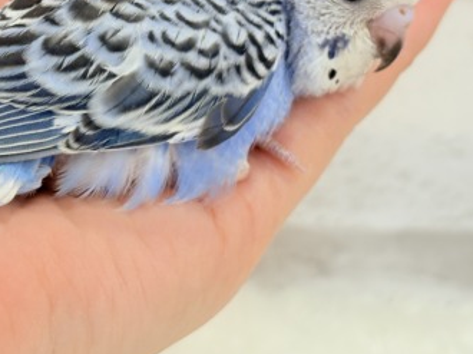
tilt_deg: -6.7
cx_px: 123
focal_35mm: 101
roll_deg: -4.9
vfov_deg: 14.5
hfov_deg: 19.3
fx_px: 1379
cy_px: 49
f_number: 1.6
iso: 80
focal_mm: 5.96
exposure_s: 1/100
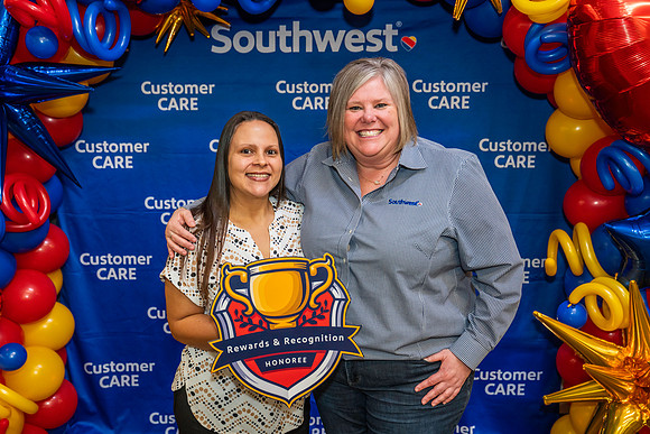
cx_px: 307
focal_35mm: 40
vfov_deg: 33.1
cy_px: 227
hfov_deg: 48.0
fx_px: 730
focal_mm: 38
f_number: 4
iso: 1250
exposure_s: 1/160
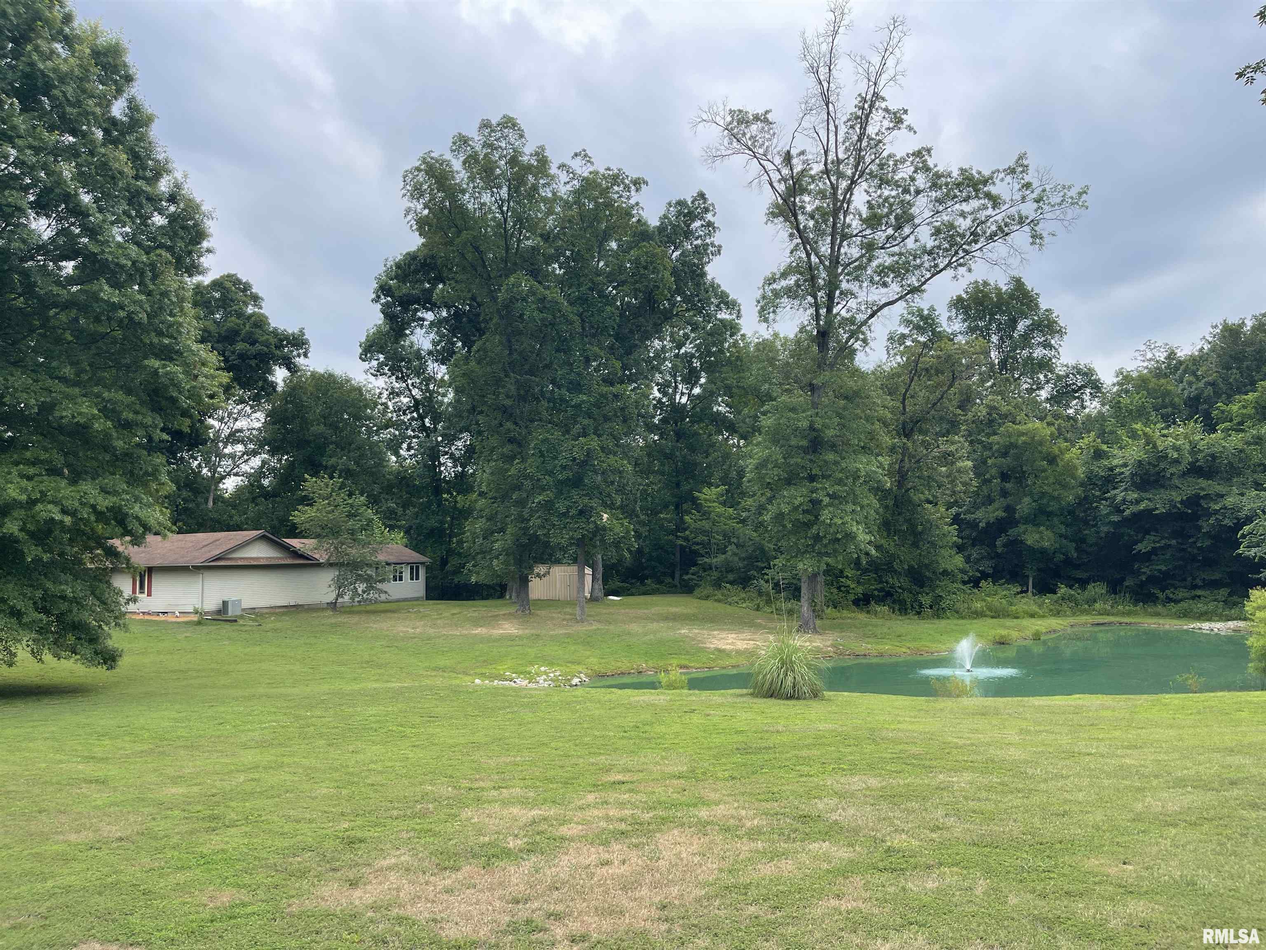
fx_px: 951
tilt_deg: +3.8
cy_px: 475
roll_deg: +0.8
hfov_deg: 67.3
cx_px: 633
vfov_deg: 53.1
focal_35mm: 26
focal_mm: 5.1
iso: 32
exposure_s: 1/1387
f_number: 1.6
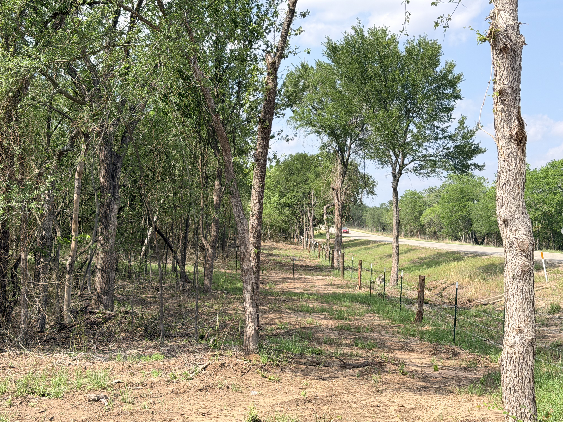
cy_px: 211
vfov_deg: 30.3
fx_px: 781
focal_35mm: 48
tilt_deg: +1.3
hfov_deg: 39.7
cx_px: 282
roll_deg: -1.8
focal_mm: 6.76
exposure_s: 1/2494
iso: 80
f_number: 1.78
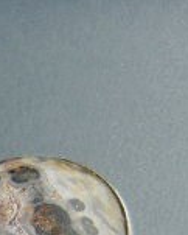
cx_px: -227
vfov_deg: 8.8
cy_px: 336
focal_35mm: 215
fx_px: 1494
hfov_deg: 6.9
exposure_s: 1/30
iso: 230
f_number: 3.9
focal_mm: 9.3
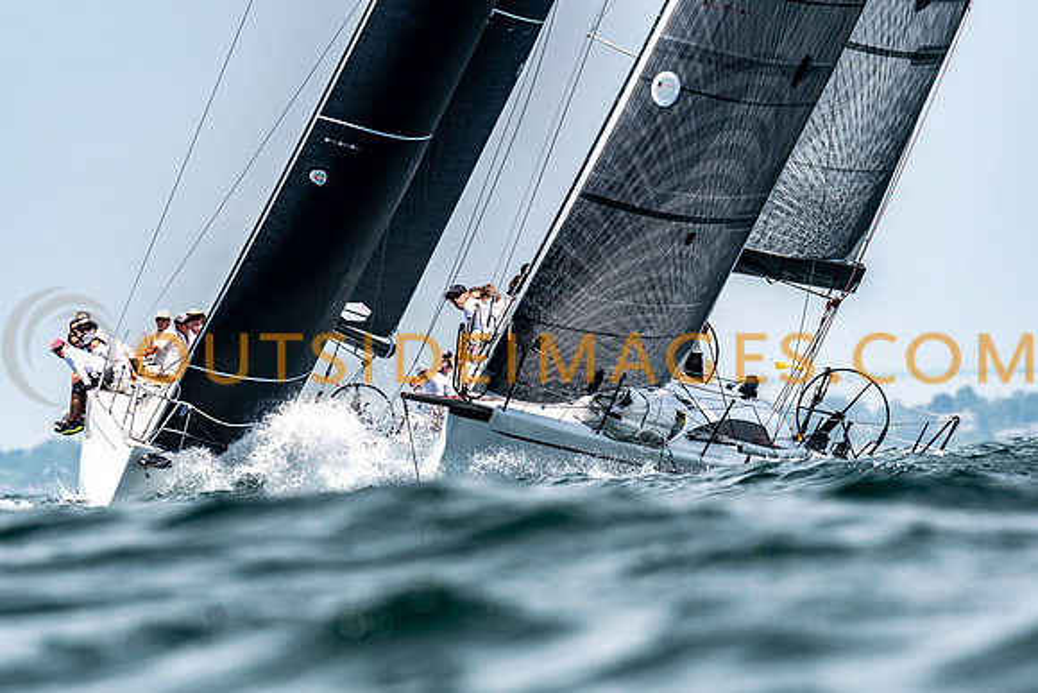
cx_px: 519
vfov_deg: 2.9
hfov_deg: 4.3
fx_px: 13803
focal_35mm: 479
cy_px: 369
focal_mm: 300
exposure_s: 1/2500
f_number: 5.6
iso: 320
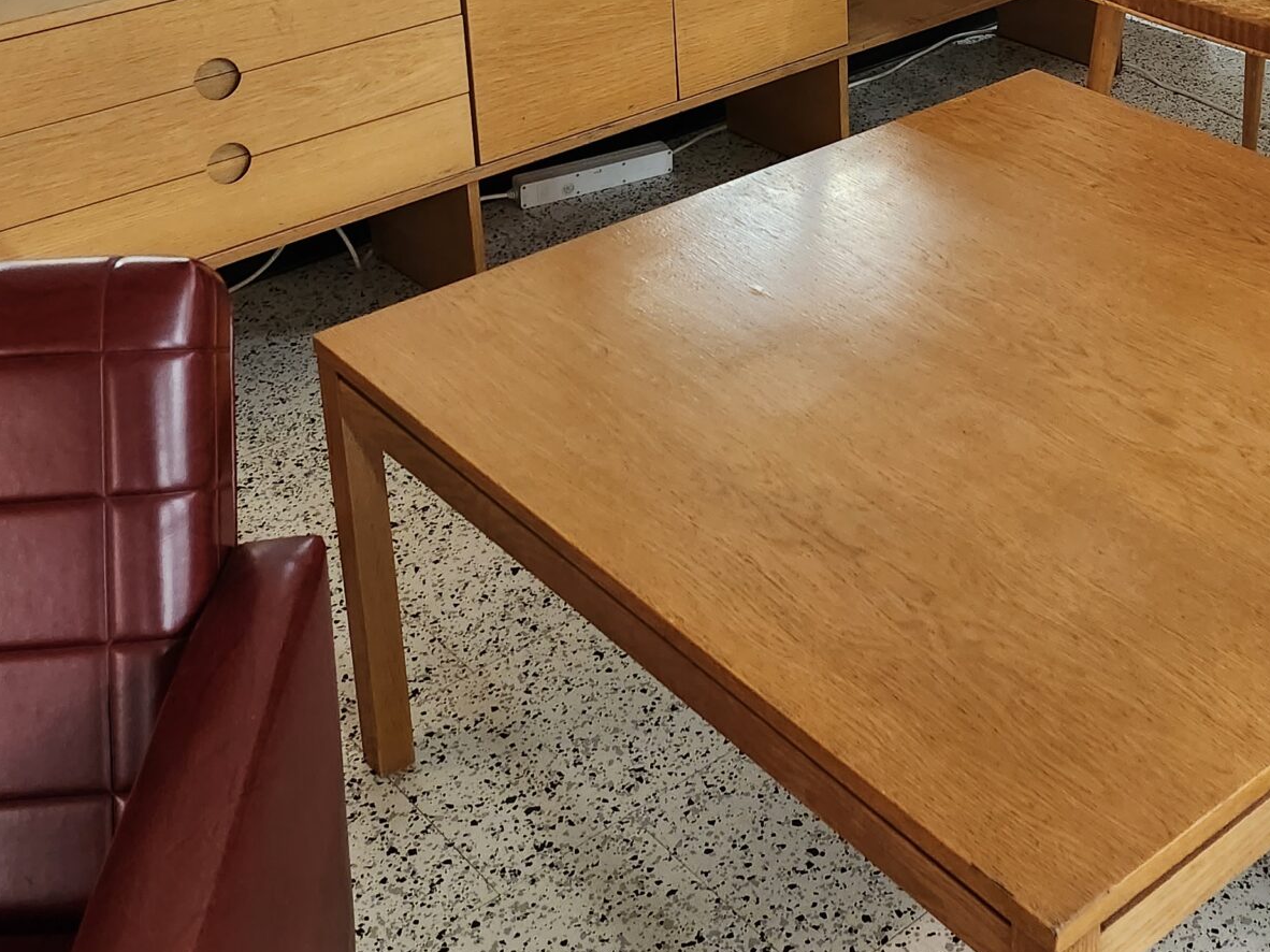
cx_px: 887
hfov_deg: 36.3
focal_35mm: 52
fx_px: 1907
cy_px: -39
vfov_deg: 26.3
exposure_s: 1/33
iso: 640
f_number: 1.8
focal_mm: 5
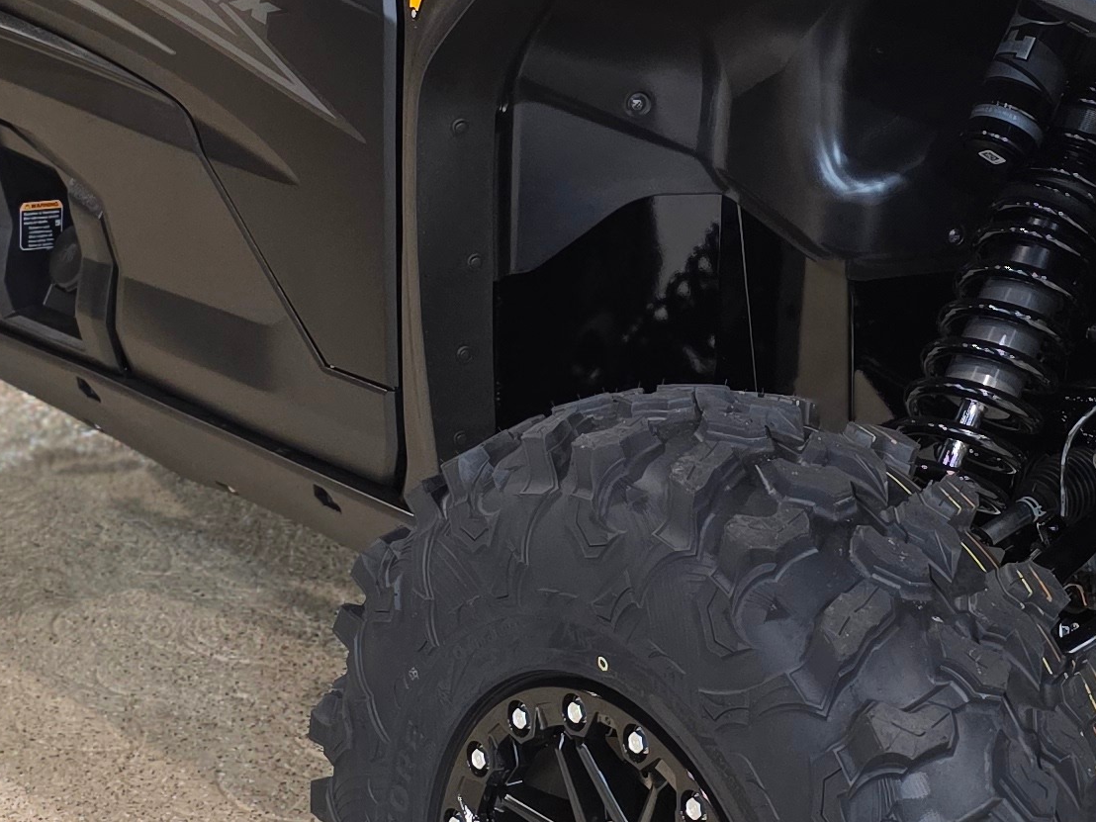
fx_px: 2628
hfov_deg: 23.5
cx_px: 683
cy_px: 161
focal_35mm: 83
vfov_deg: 17.6
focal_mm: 6.3
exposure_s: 1/120
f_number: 1.7
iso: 250
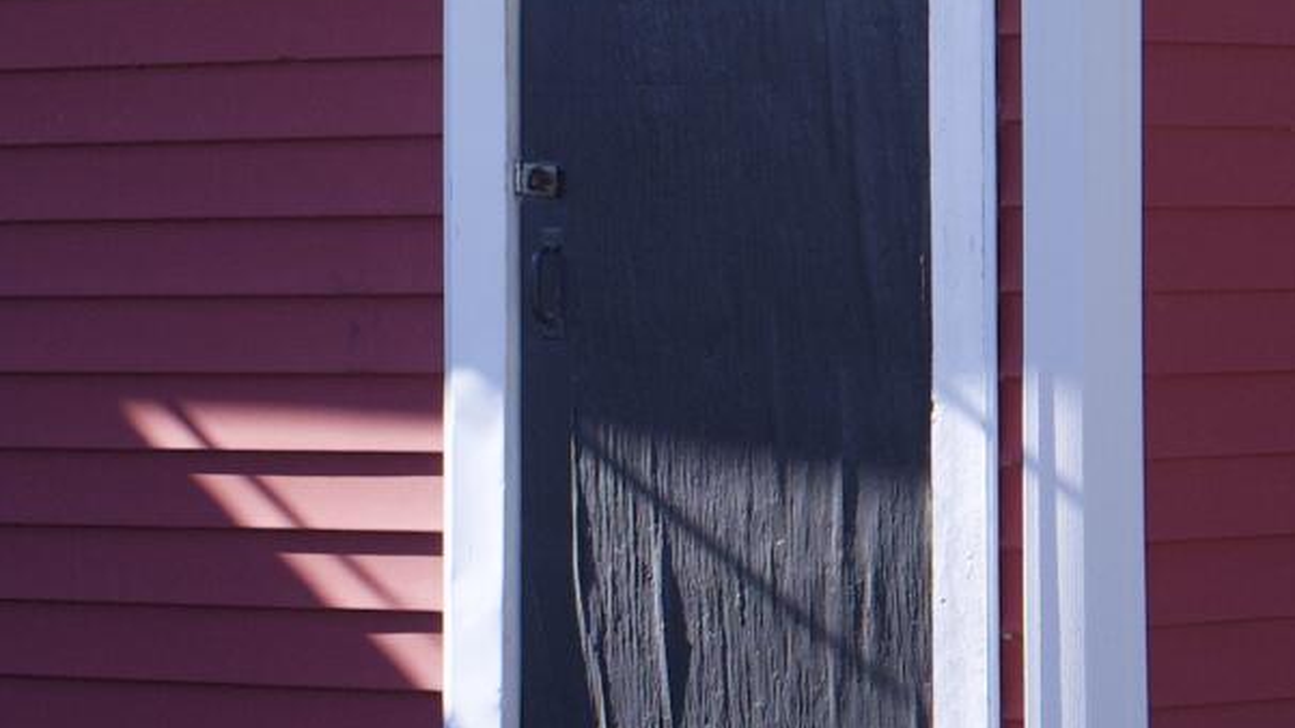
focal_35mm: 183
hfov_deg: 10.3
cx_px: 3040
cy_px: 334
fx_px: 6284
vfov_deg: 6.6
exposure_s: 1/1600
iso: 800
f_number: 5
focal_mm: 35
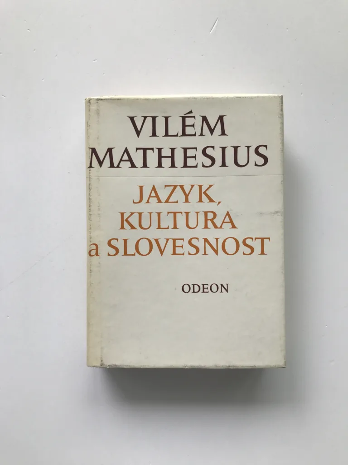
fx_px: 375
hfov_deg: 49.7
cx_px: 174
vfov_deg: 63.4
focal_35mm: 28
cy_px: 232
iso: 20
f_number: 1.8
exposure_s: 1/359
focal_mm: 3.99
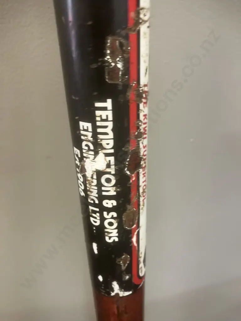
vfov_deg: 63.4
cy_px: 160
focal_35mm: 28
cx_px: 120
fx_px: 260
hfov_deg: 49.7
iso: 250
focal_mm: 3.99
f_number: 1.8
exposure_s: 1/33
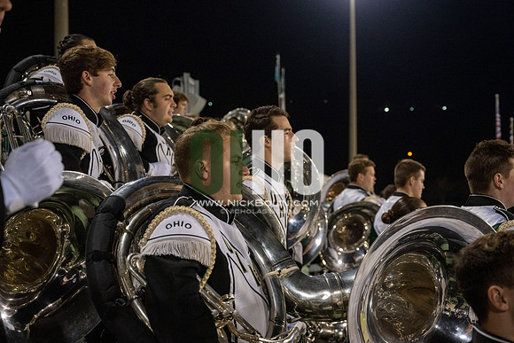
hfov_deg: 38.2
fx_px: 743
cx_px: 257
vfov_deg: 26.0
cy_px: 172
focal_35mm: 52
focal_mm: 52
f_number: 4
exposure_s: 1/500
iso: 3200
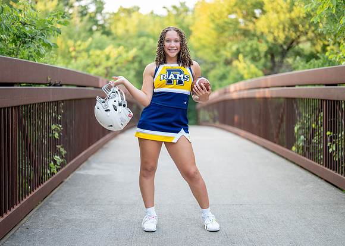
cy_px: 127
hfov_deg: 33.2
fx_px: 579
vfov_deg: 24.0
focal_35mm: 59
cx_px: 169
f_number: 1.2
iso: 320
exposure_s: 1/500
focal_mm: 50
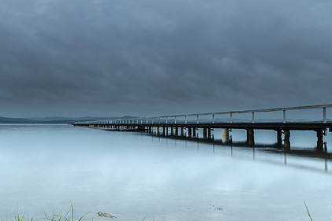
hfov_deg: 43.1
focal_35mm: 45
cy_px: 100
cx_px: 114
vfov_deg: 29.9
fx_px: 415
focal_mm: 31
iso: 100
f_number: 9
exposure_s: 2.5
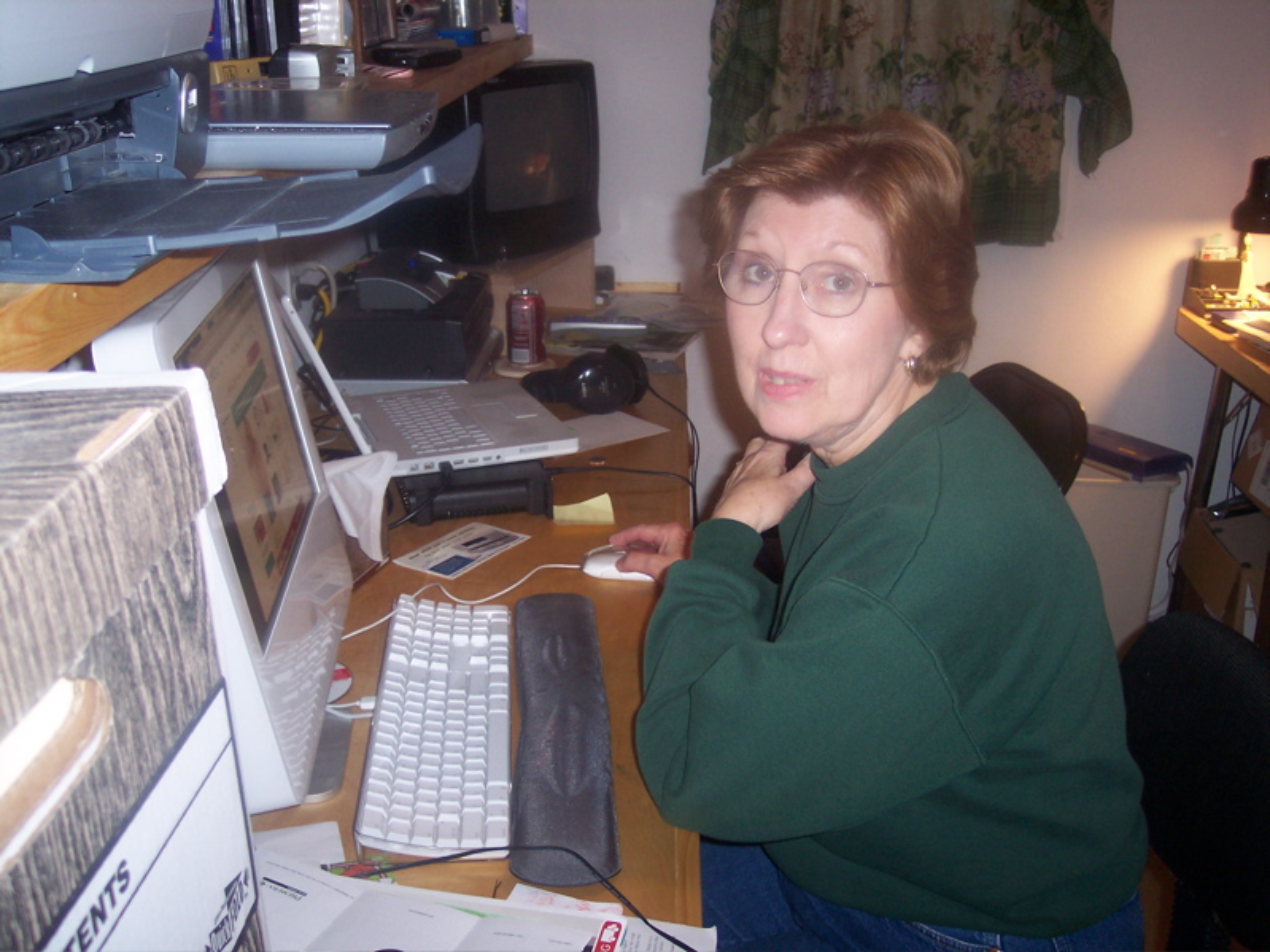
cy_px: 476
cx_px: 635
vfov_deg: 37.7
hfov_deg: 49.0
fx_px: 1394
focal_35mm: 38
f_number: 2.8
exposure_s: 1/30
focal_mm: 8
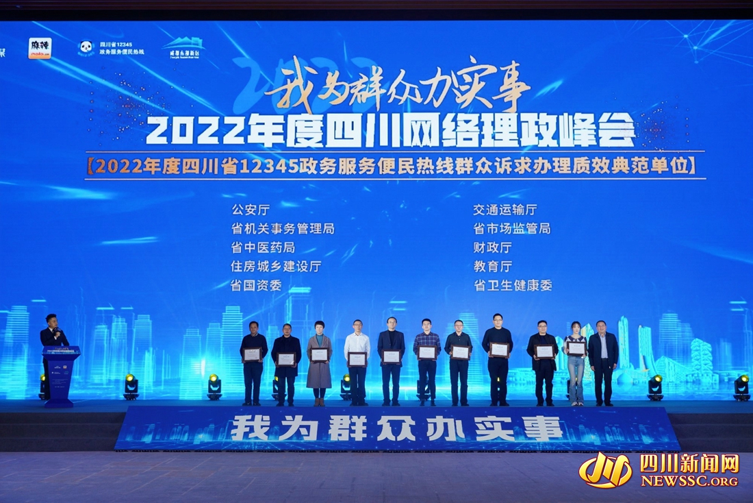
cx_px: 376
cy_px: 252
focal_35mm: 41
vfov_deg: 32.6
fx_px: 858
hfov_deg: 47.4
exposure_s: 1/60
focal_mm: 41
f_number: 4
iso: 160
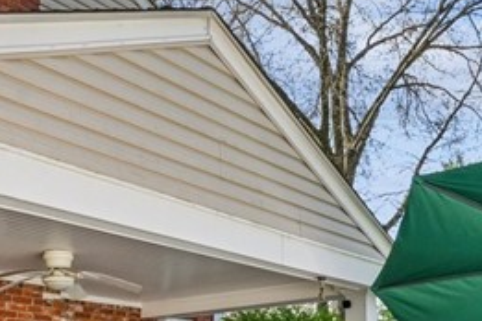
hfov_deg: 36.8
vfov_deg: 22.7
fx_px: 723
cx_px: 199
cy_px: 401
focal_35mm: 54
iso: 50
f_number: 11
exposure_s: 1/30
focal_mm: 13
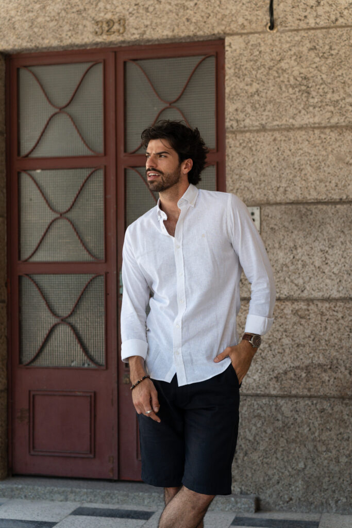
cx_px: 176
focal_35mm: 58
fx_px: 850
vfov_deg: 34.5
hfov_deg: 23.4
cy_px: 264
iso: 1250
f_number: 2.8
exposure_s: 1/250
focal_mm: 58
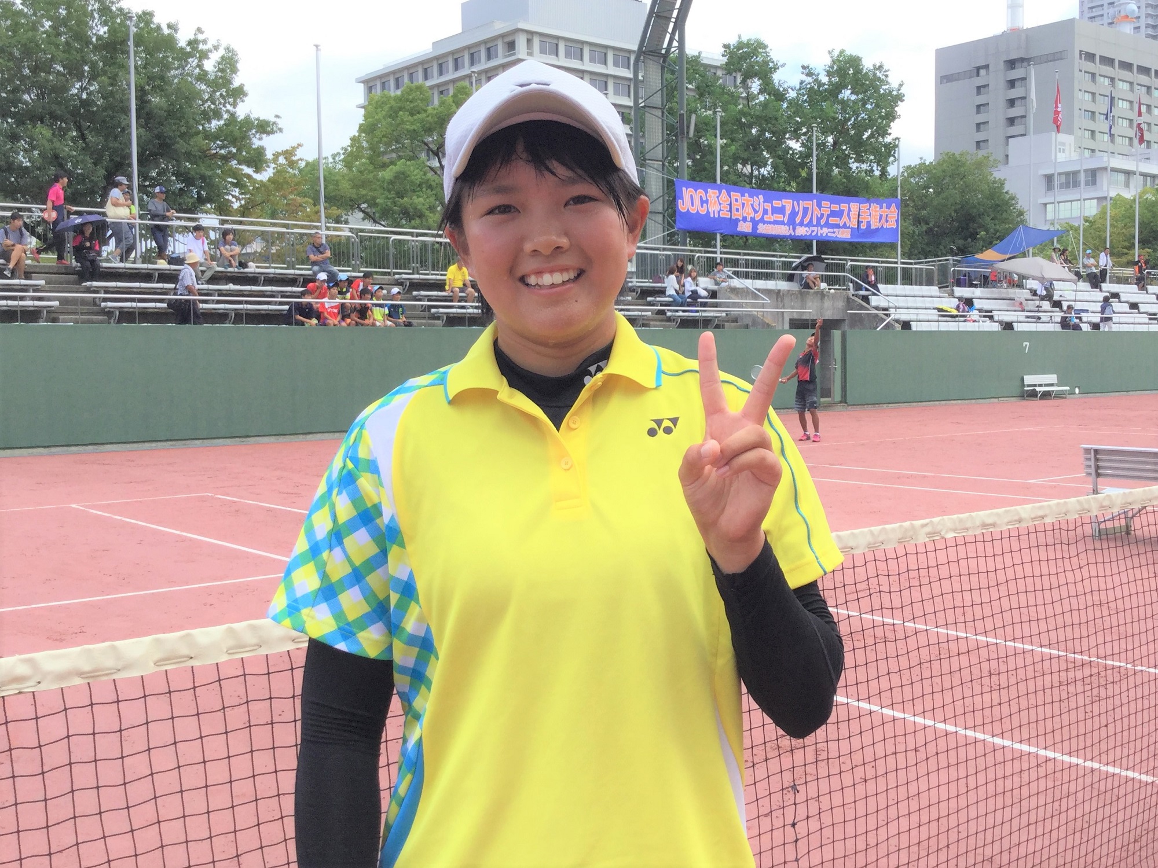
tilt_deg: -4.3
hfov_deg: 58.4
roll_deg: +0.2
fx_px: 1037
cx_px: 579
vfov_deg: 45.4
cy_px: 434
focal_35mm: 31
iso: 25
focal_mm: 3.3
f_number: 2.4
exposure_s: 1/604
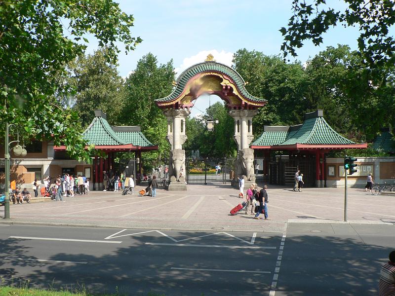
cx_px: 198
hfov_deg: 51.4
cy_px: 148
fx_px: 411
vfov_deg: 39.7
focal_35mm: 36
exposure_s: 1/320
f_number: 4
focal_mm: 6
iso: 80
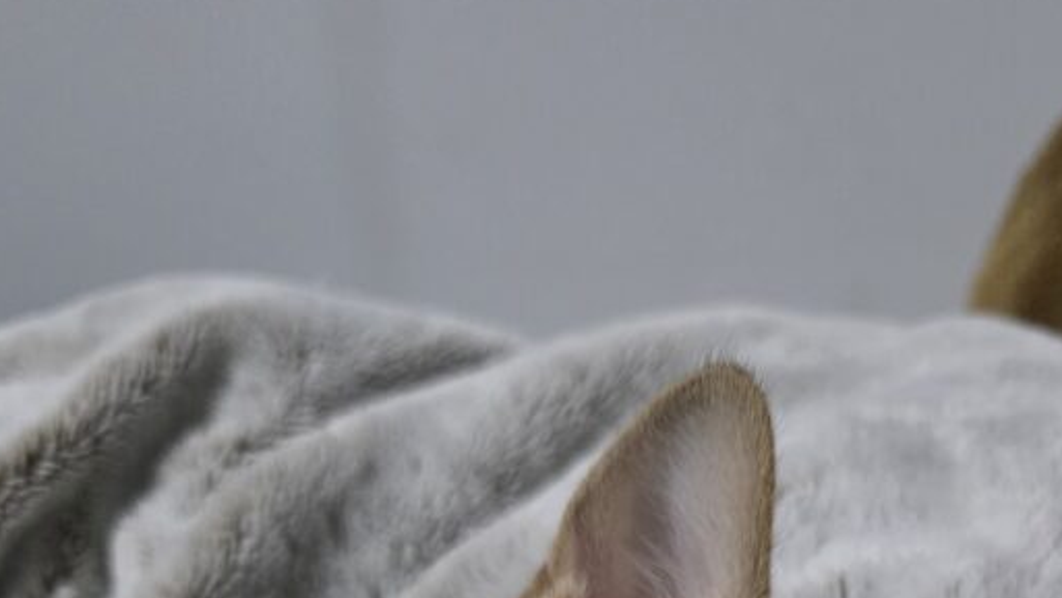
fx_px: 1409
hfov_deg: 41.2
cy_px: 1045
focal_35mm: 50
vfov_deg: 19.0
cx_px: 619
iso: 1250
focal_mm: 6.3
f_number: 1.7
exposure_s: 1/120
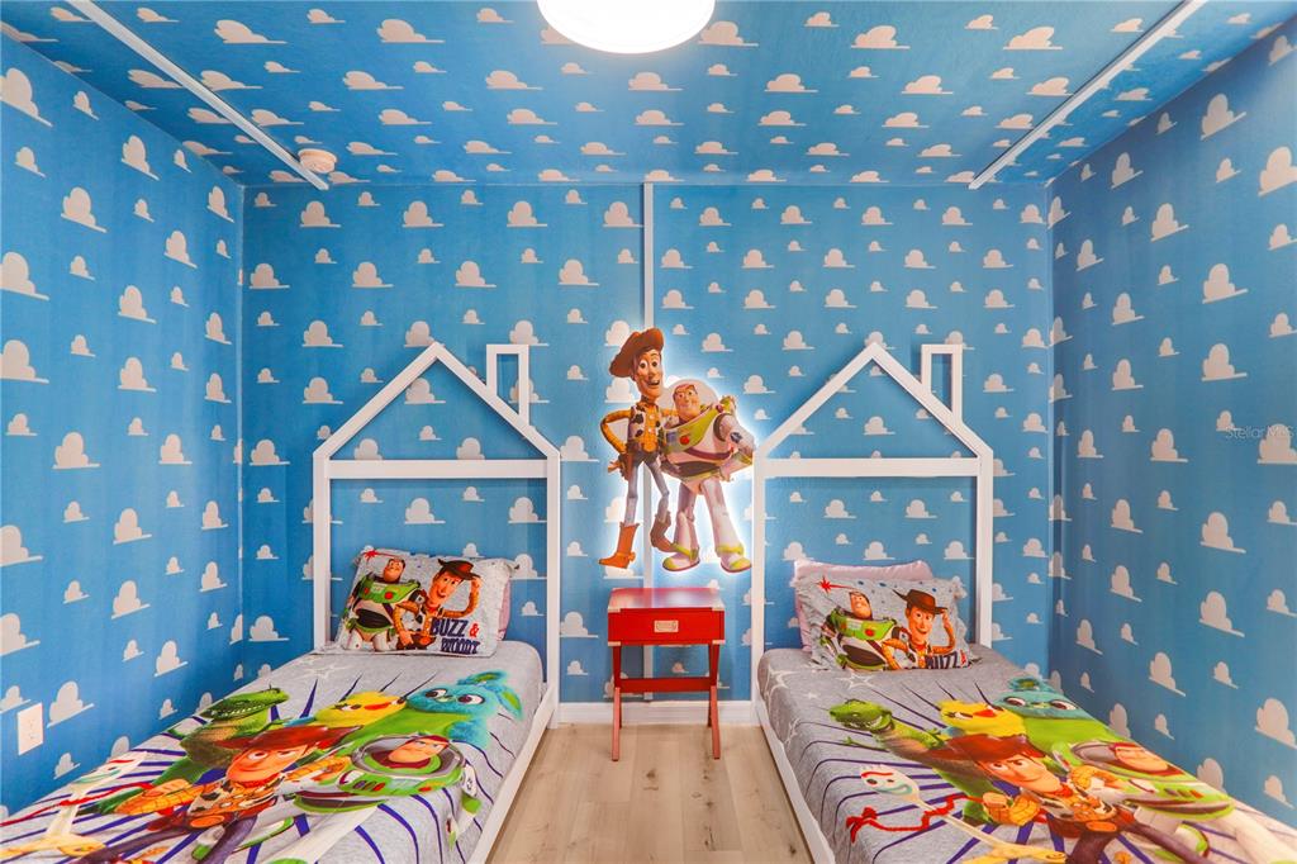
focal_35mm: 18
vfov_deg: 67.3
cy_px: 432
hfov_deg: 90.0
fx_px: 648
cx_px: 648
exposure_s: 1/50
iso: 100
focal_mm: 12
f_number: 2
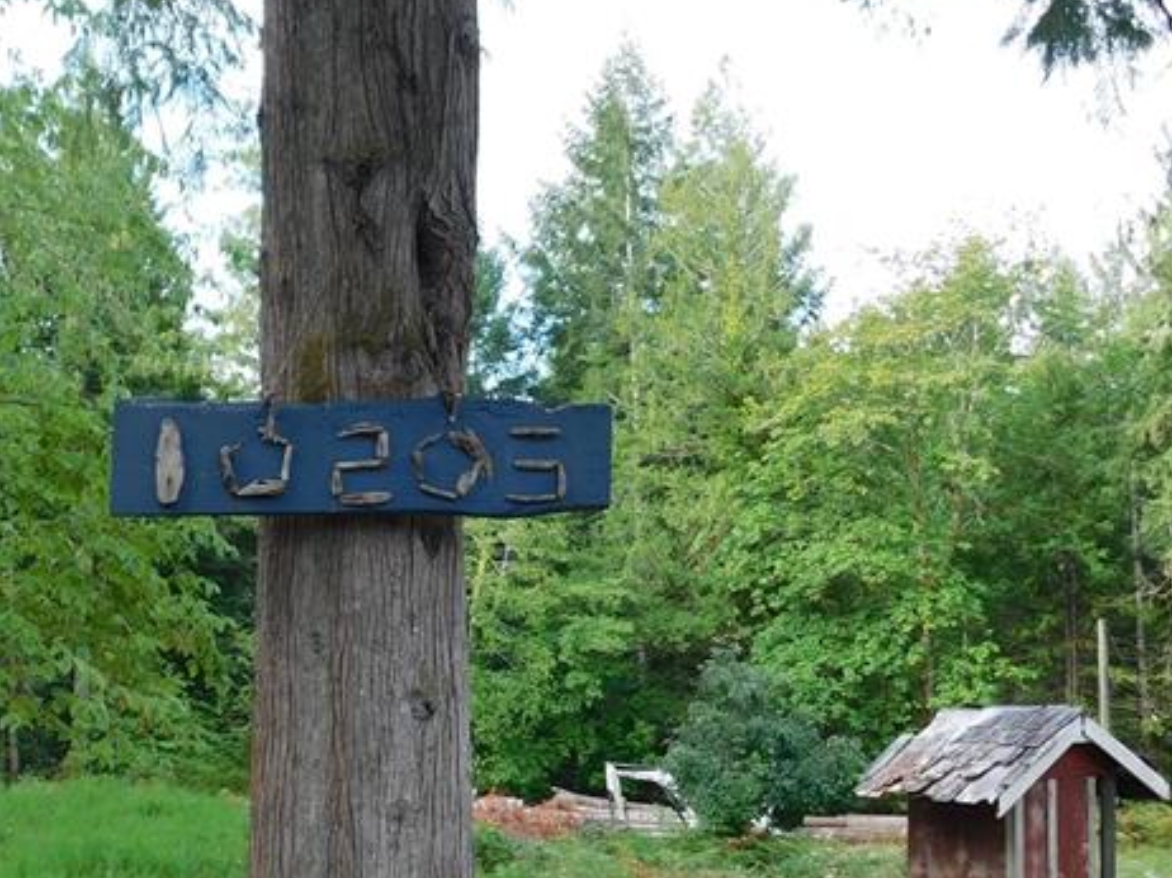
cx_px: 485
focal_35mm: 51
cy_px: 535
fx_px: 1726
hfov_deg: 37.4
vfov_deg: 28.5
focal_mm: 4
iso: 125
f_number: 3
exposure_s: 1/160
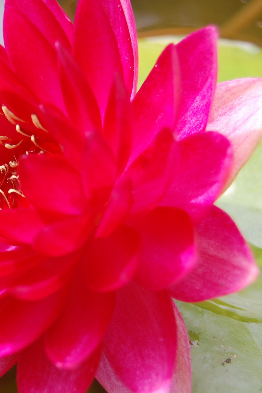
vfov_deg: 21.5
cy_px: 196
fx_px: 1037
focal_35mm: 95
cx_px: 21
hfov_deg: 14.2
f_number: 6.3
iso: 200
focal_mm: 42
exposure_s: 1/160
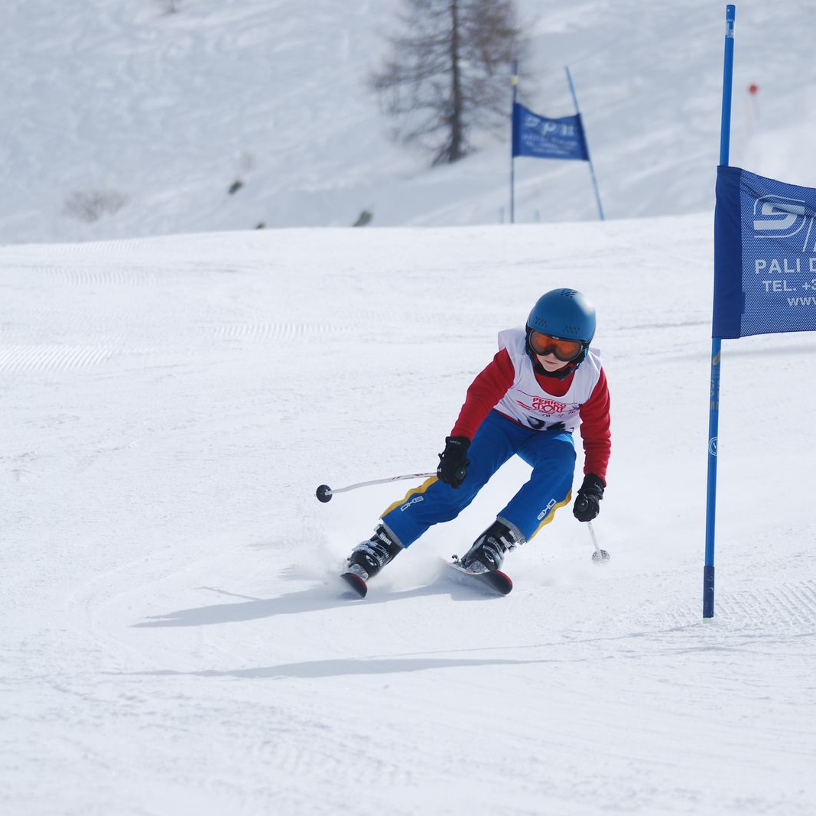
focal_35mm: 287
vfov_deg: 6.1
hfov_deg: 6.1
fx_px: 7654
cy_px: 407
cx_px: 527
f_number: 5
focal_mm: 150
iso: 100
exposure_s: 1/1250
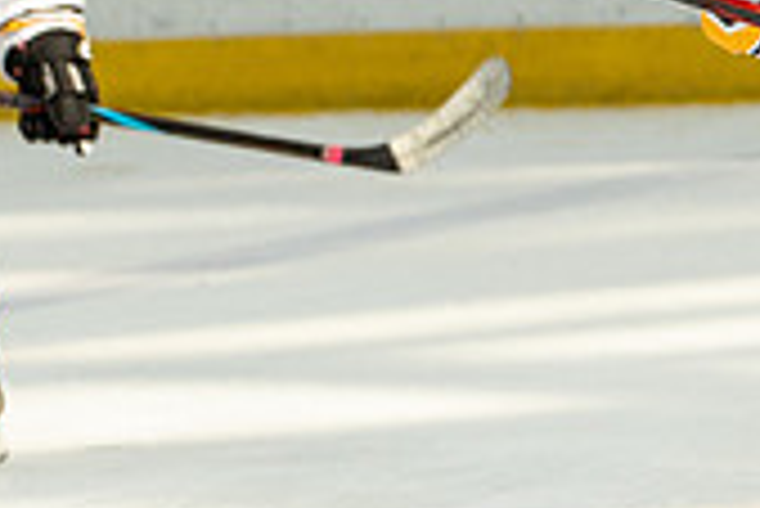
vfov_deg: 1.8
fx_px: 16332
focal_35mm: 773
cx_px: 1066
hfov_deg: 2.7
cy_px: 402
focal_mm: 150
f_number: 3.5
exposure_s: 1/1600
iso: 800
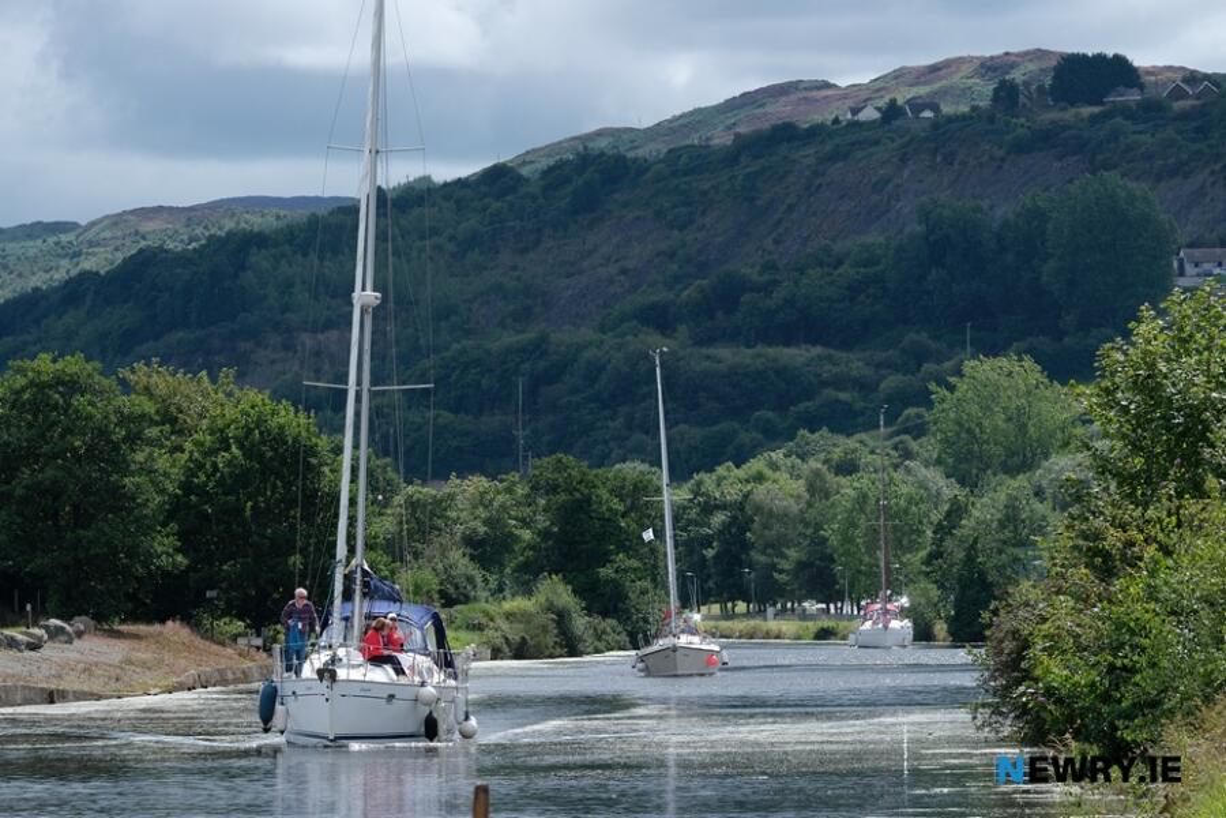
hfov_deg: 9.8
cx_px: 613
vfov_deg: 6.5
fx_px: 7151
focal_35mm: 210
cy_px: 409
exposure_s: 1/500
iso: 400
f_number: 8
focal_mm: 140
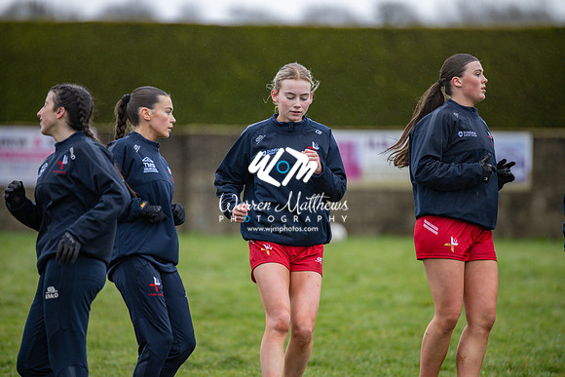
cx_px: 282
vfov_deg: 4.6
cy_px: 188
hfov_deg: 6.9
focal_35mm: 300
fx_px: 4709
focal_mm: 300
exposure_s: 1/1000
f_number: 2.8
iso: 900
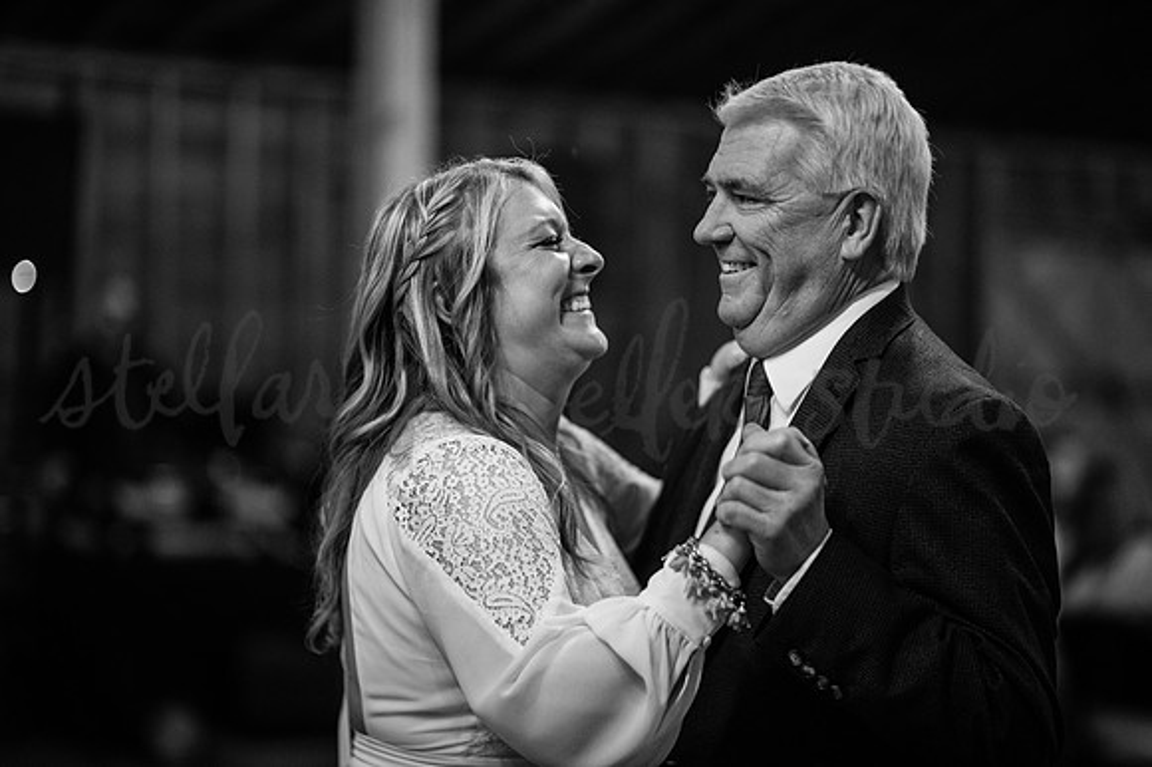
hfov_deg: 23.9
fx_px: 2718
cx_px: 576
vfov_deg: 16.1
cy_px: 384
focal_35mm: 85
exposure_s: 1/250
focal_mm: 85
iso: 2500
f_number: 1.4
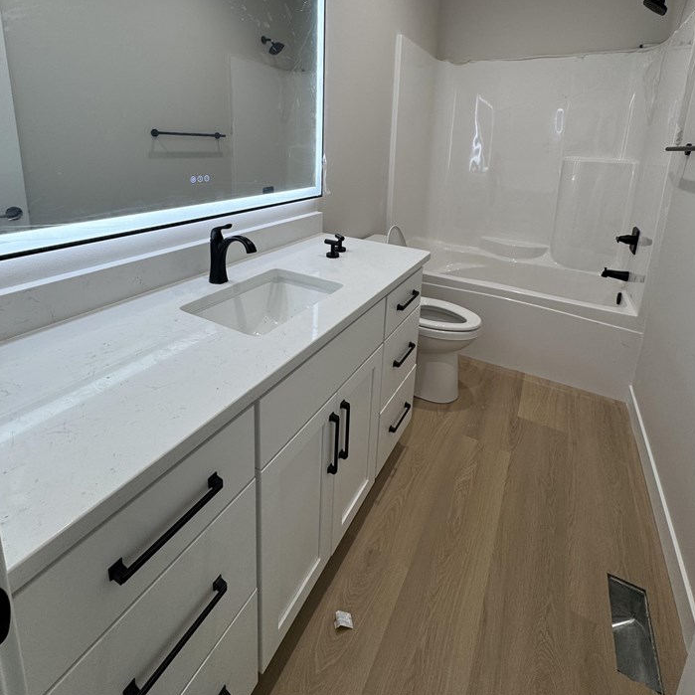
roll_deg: -1.7
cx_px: 350
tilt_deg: -11.7
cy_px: 221
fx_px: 386
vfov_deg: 80.6
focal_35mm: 17
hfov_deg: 84.0
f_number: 2.2
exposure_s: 1/120
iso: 100
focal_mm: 2.22
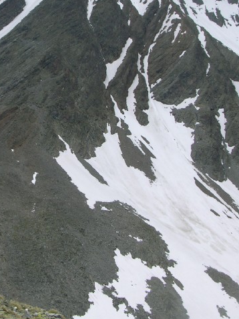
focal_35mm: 75
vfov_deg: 25.8
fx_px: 691
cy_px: 101
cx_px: 25
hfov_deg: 19.3
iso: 50
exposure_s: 1/270
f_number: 7.1
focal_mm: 8.9
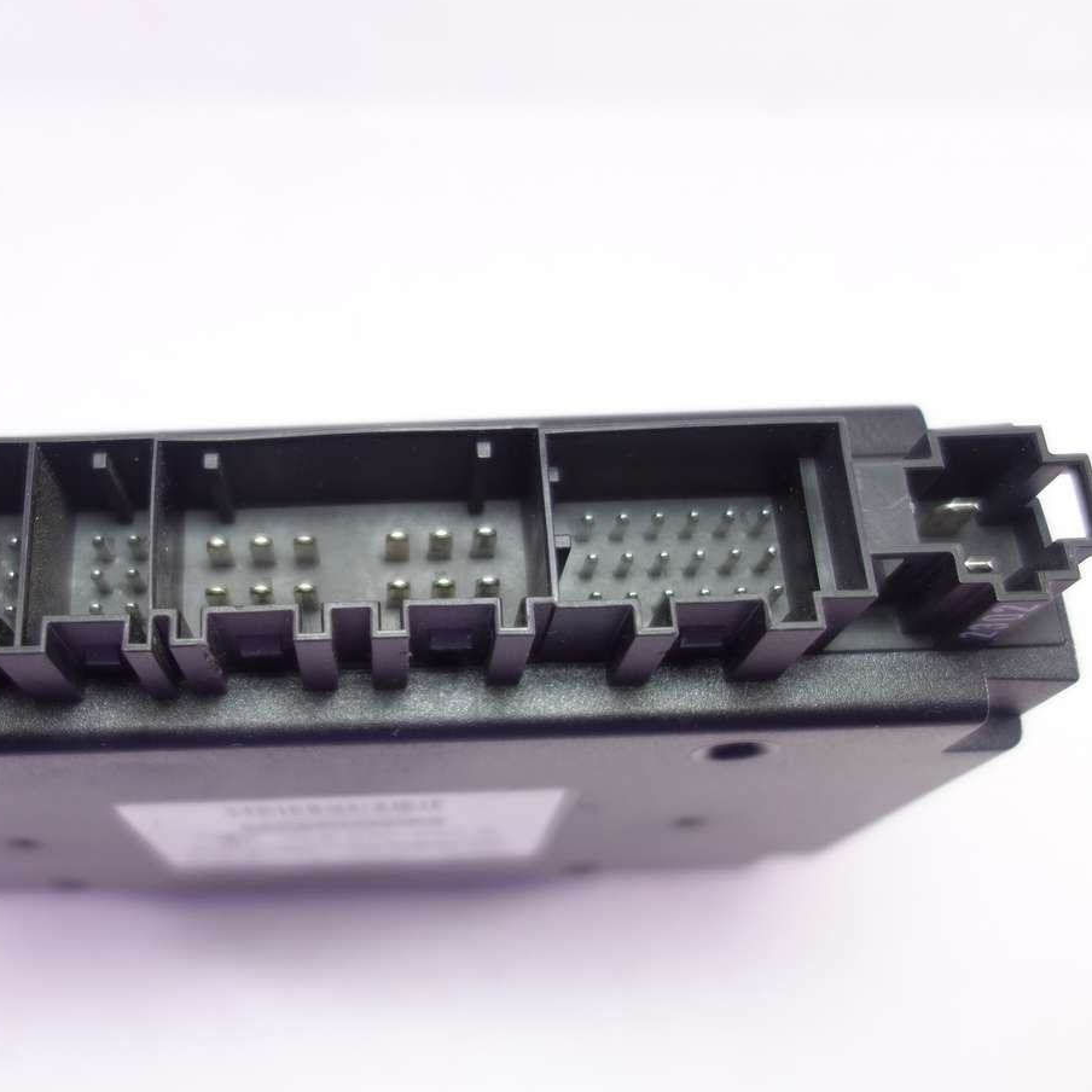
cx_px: 347
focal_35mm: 36
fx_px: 1285
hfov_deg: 45.2
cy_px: 544
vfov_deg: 46.0
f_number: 1.8
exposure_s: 1/80
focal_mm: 10.4
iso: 125
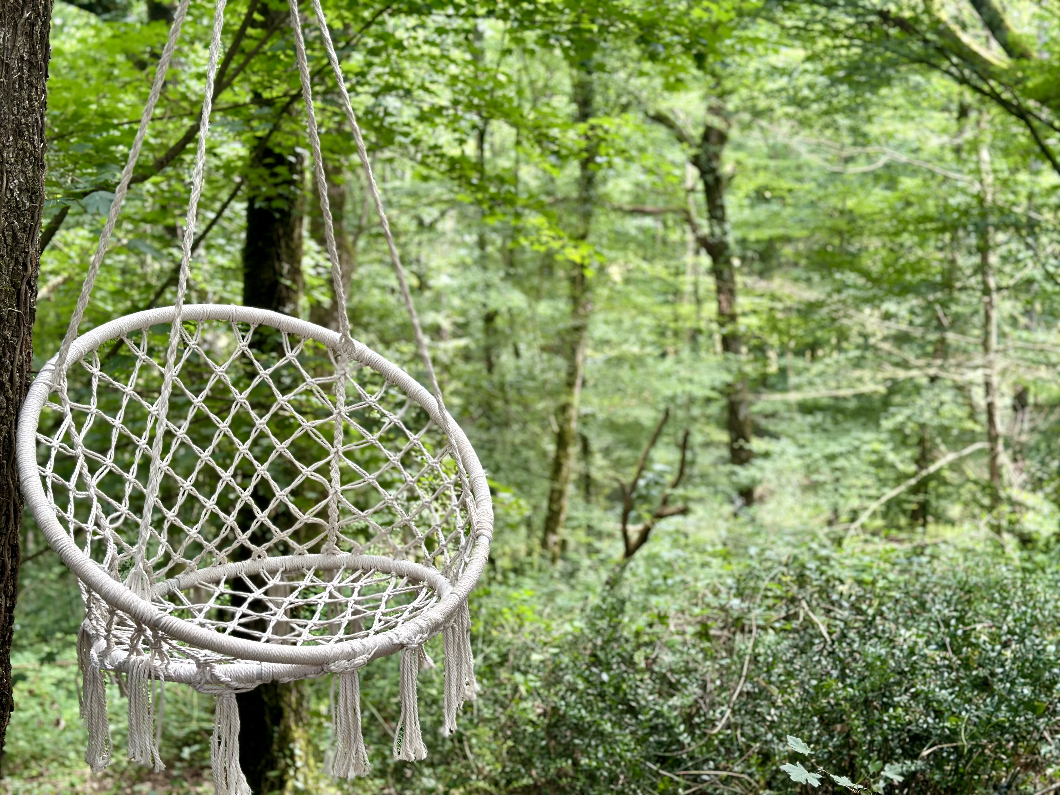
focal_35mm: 48
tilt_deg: -10.6
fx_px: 1470
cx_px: 530
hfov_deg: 39.7
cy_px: 398
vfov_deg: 30.3
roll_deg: -0.8
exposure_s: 1/121
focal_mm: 6.86
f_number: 1.78
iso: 80
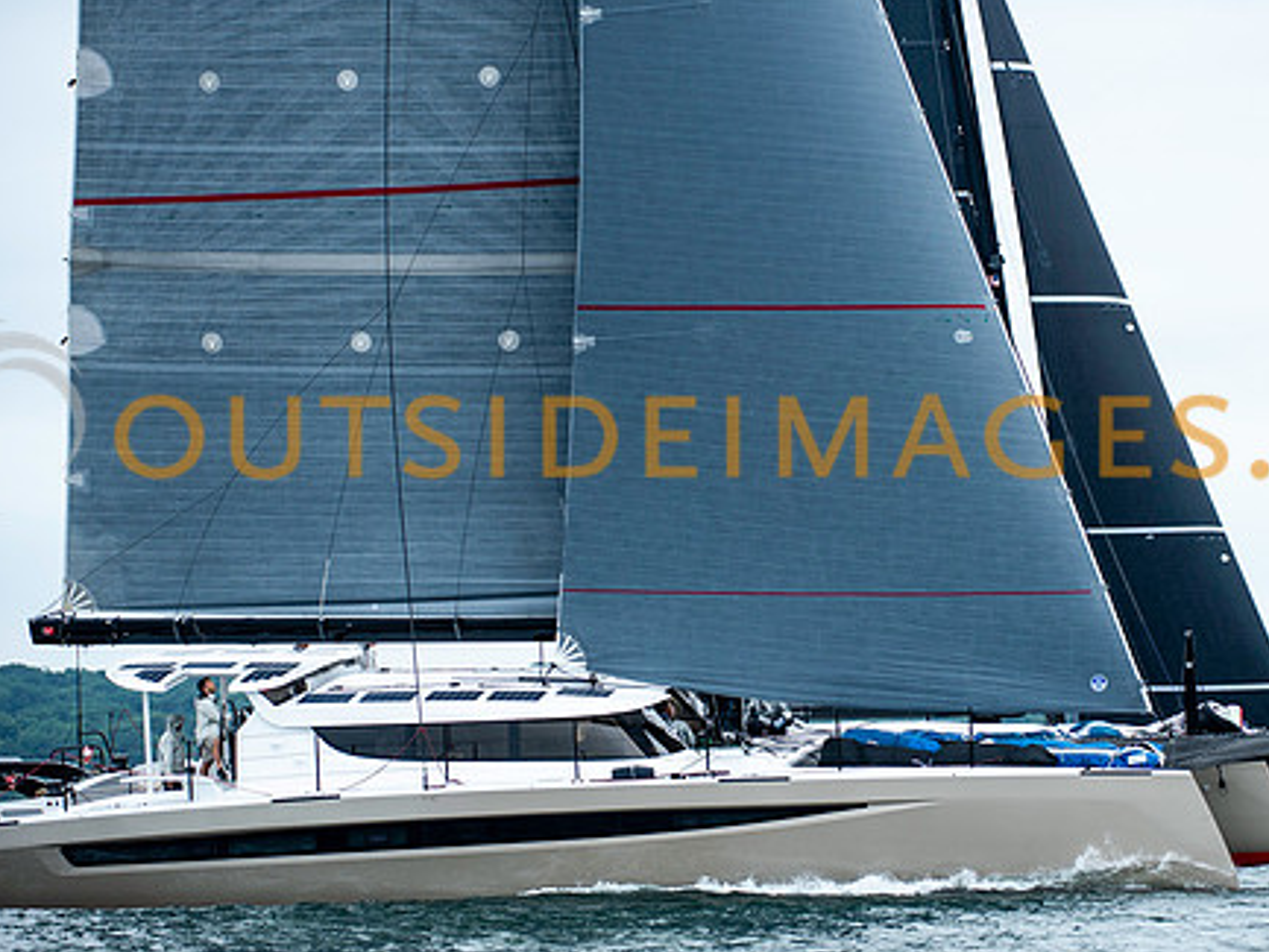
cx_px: 803
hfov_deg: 7.1
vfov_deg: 5.3
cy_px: 416
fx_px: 10194
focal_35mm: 278
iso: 500
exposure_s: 1/800
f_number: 5
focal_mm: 200
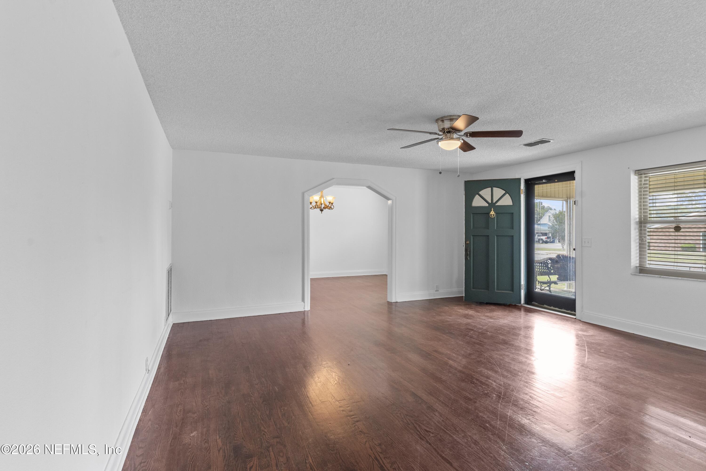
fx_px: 353
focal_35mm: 18
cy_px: 236
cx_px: 353
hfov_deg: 90.0
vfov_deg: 67.4
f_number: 8
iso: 2000
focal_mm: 18
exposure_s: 1/30
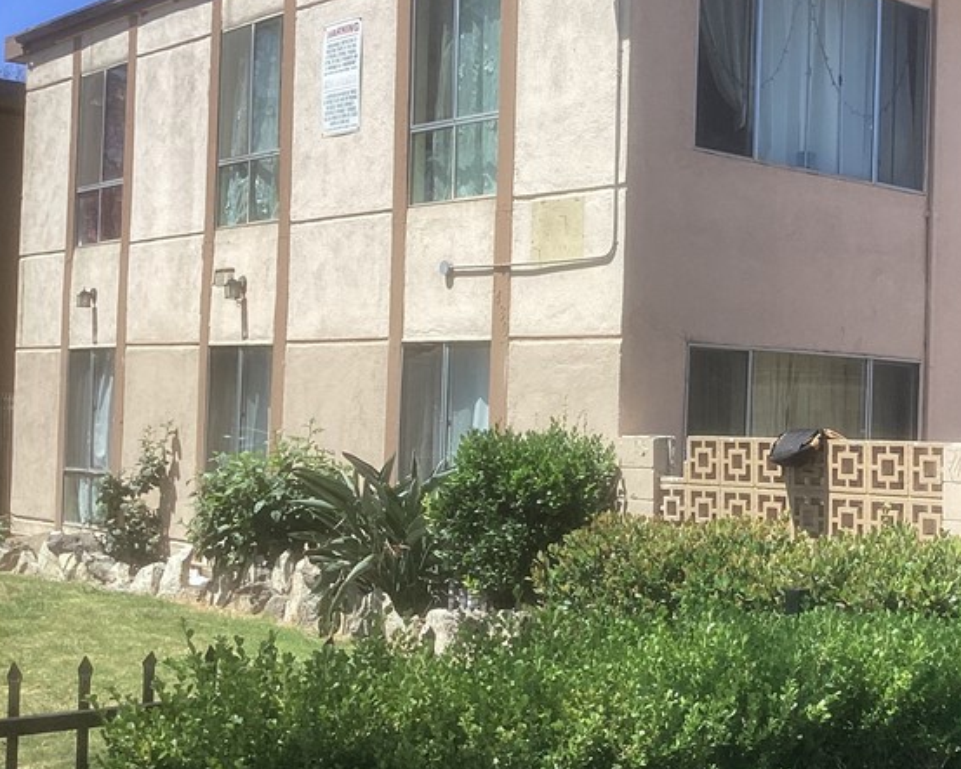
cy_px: 424
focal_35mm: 56
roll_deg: -1.0
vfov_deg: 27.1
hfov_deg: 31.9
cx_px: 874
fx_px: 1594
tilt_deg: +0.9
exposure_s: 1/762
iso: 25
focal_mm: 3.3
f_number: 2.4
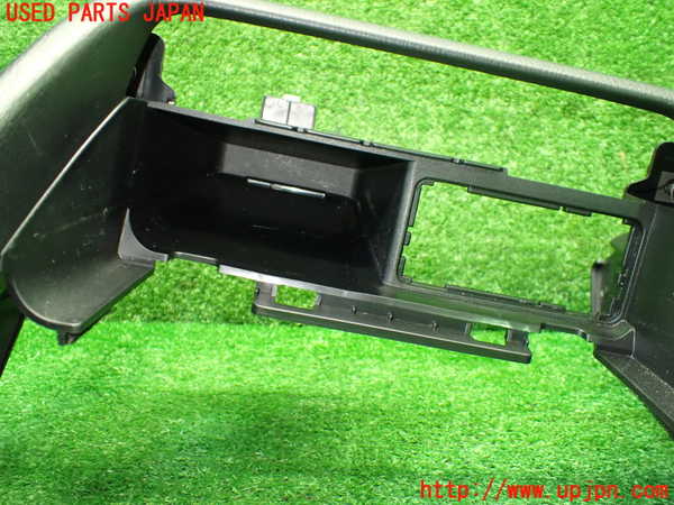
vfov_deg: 46.8
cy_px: 252
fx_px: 584
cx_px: 337
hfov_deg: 60.0
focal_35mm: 30
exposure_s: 1/40
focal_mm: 5.4
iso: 800
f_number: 2.3
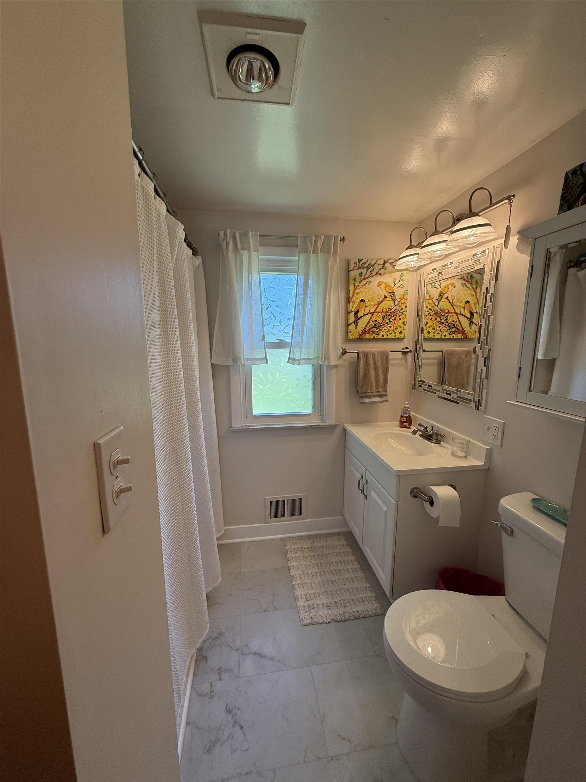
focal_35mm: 14
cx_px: 293
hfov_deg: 85.7
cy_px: 391
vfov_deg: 102.1
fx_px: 316
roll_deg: -0.1
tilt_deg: -9.9
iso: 80
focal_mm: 2.22
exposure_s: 1/120
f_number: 2.2
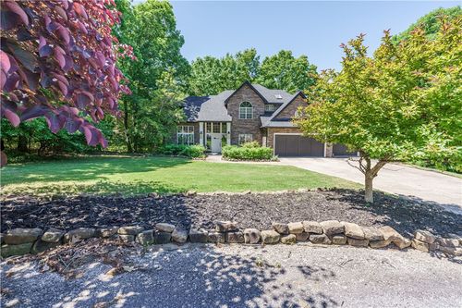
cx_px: 231
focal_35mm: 14
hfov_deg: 104.3
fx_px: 180
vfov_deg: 81.2
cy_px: 154
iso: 200
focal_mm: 14
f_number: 9
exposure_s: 1/1600
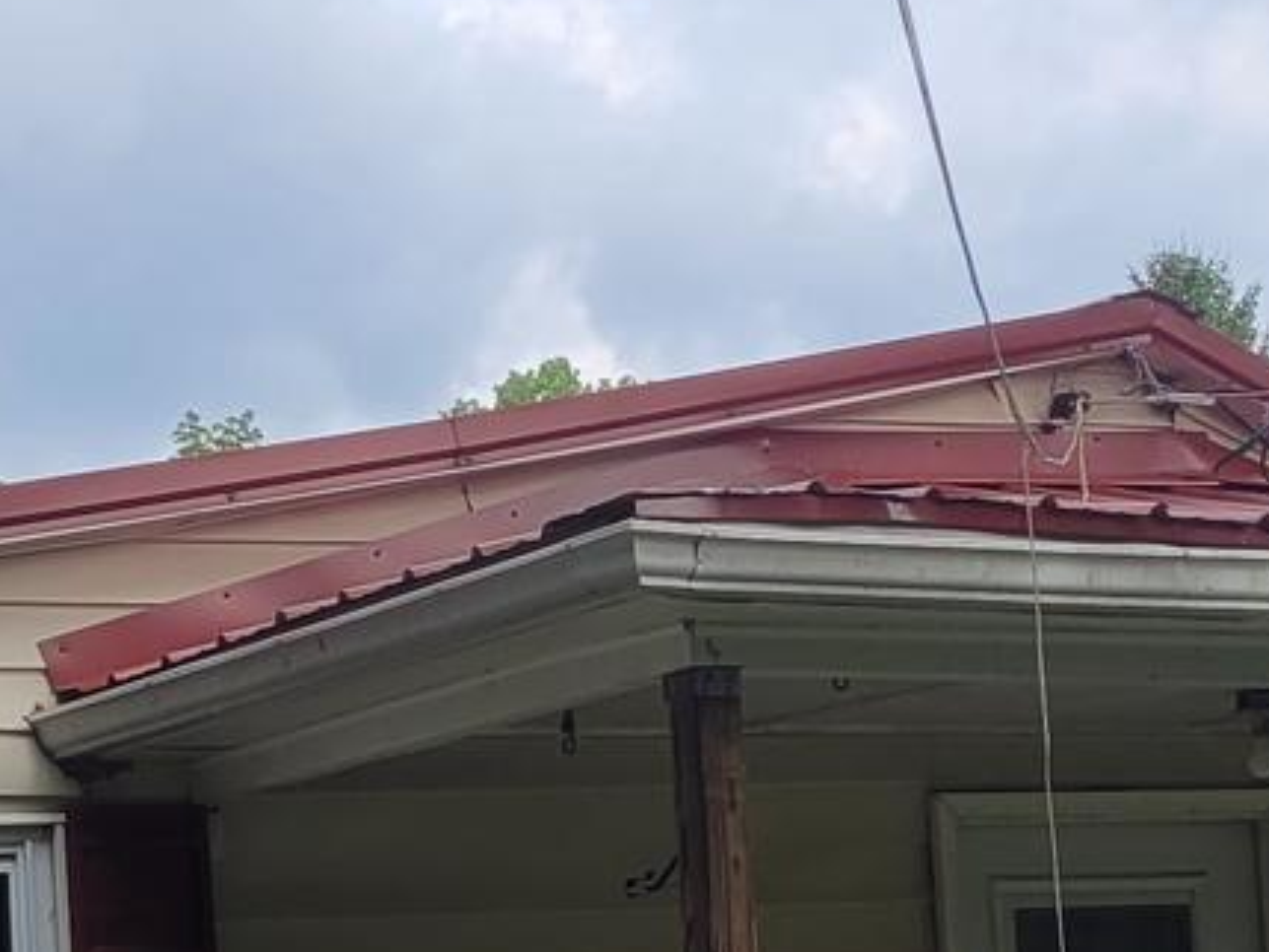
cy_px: 1041
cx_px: 272
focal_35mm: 124
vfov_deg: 11.8
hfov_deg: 15.8
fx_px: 4547
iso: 40
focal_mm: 5.4
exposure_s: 1/703
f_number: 1.8
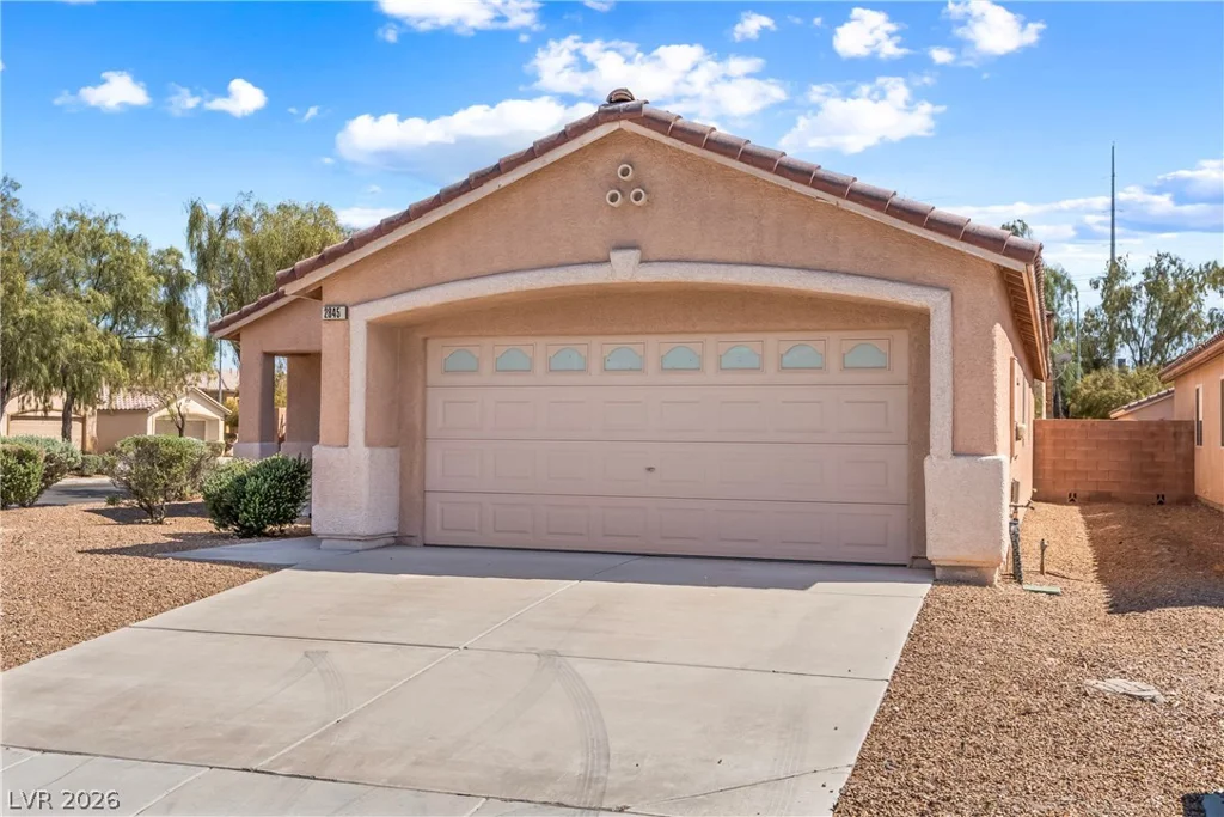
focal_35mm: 36
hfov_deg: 53.1
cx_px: 612
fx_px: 1224
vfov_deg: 36.9
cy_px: 408
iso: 400
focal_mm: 24
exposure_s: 1/8000
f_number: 8
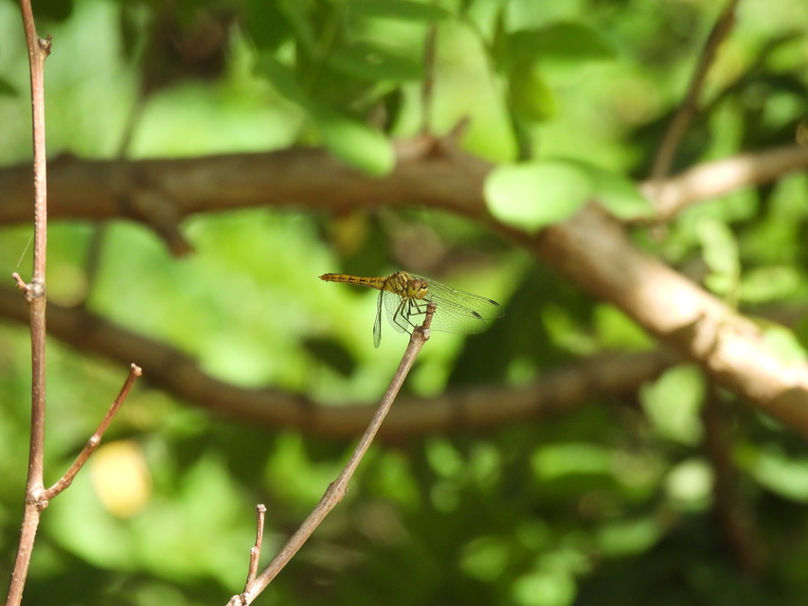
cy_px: 303
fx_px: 11673
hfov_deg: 4.0
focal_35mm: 500
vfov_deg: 3.0
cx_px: 404
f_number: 5
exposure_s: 1/200
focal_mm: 89.2
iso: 400
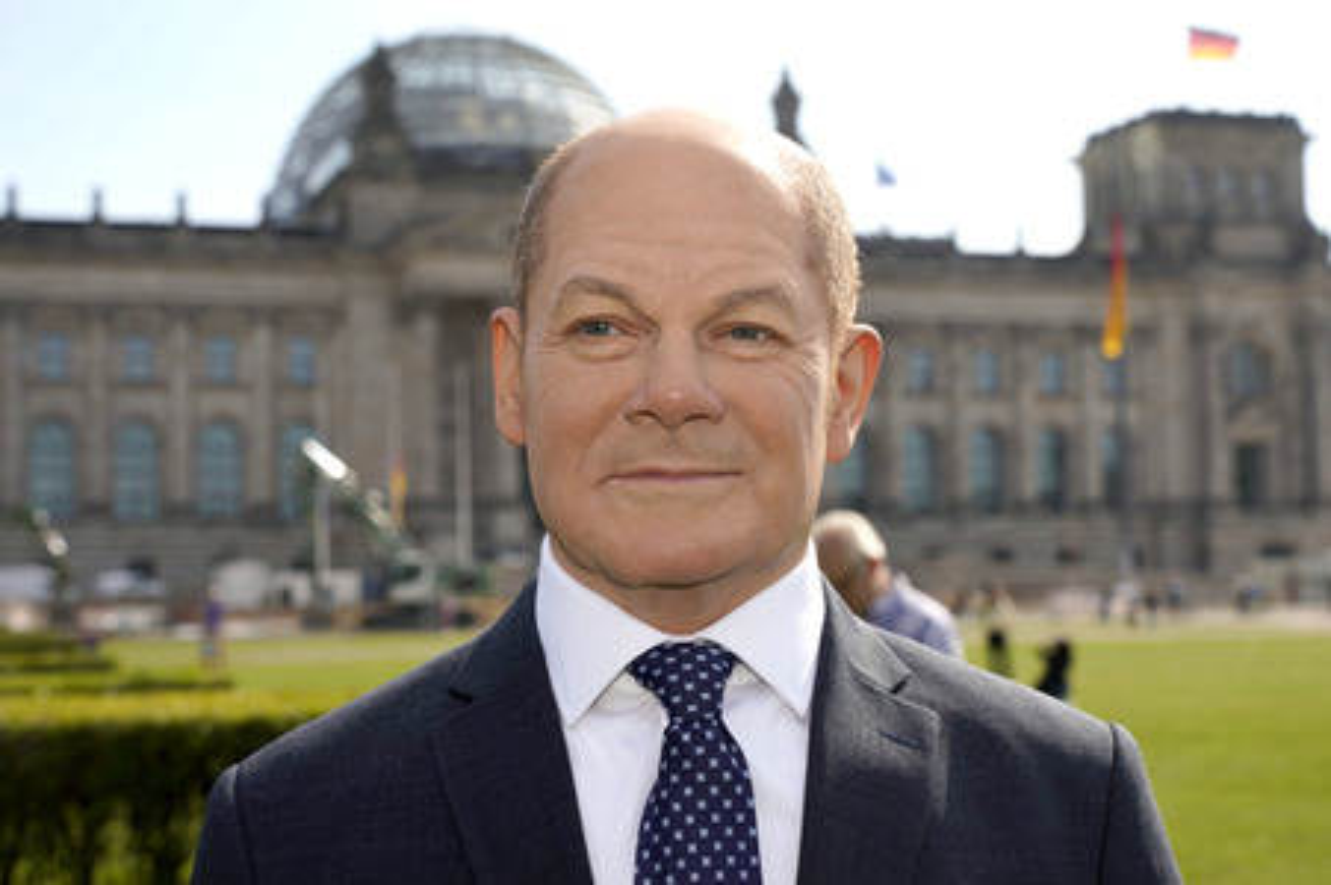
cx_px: 666
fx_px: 1958
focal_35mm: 53
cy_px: 442
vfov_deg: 25.5
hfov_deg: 37.5
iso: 100
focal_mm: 53
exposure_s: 1/400
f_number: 6.3
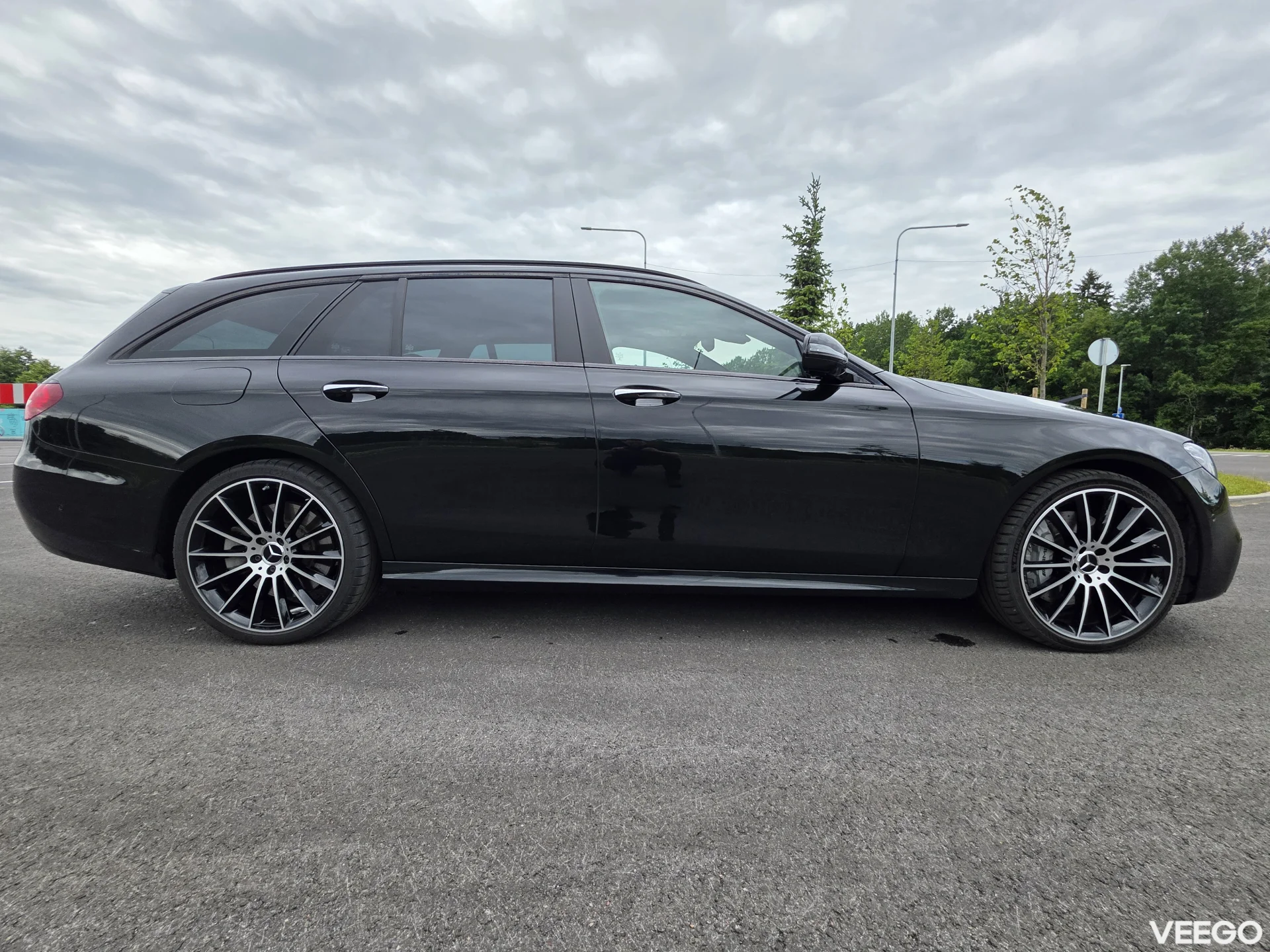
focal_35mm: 13
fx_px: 477
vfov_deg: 89.9
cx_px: 635
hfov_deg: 106.2
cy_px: 476
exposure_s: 1/2000
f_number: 1.9
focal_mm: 2.2
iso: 80
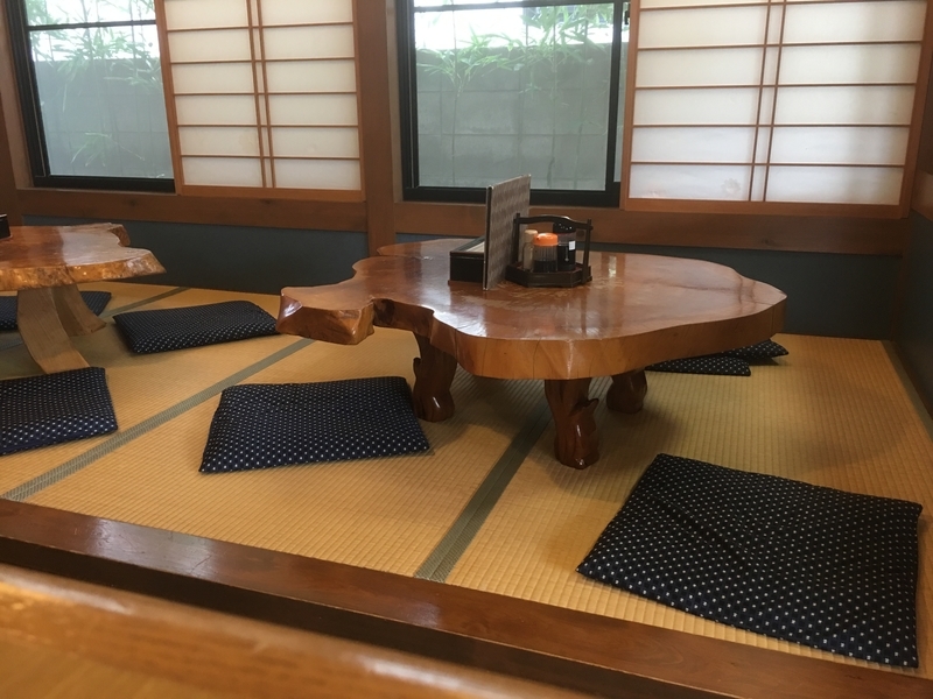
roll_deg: +0.7
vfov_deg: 48.2
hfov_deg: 61.7
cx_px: 466
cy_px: 350
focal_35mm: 29
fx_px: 782
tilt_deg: -16.2
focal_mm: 4.15
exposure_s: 1/15
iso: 64
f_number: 2.2
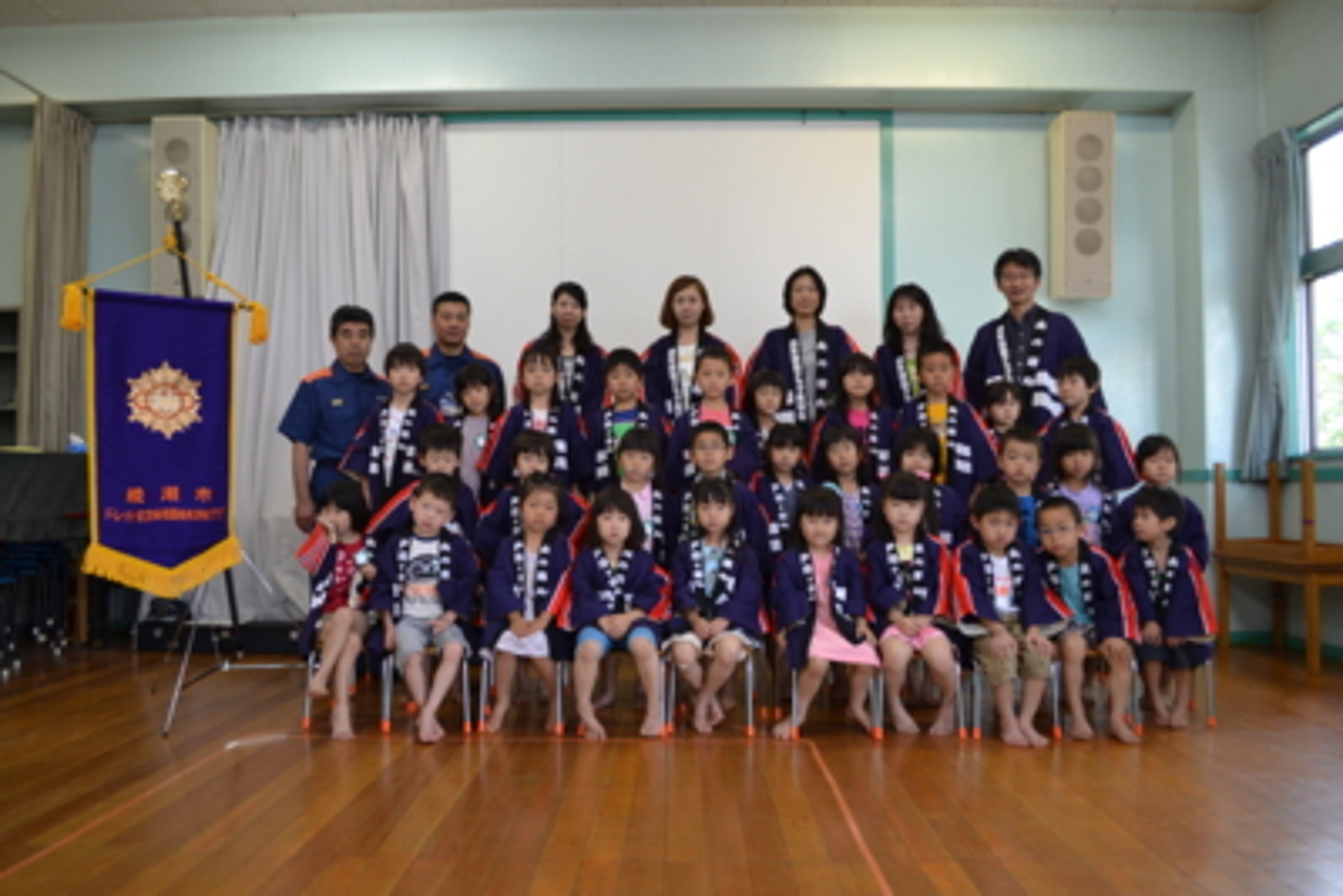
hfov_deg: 67.4
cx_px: 672
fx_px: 1008
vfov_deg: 48.0
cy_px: 448
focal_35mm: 27
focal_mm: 18
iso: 400
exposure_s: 1/50
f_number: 3.5
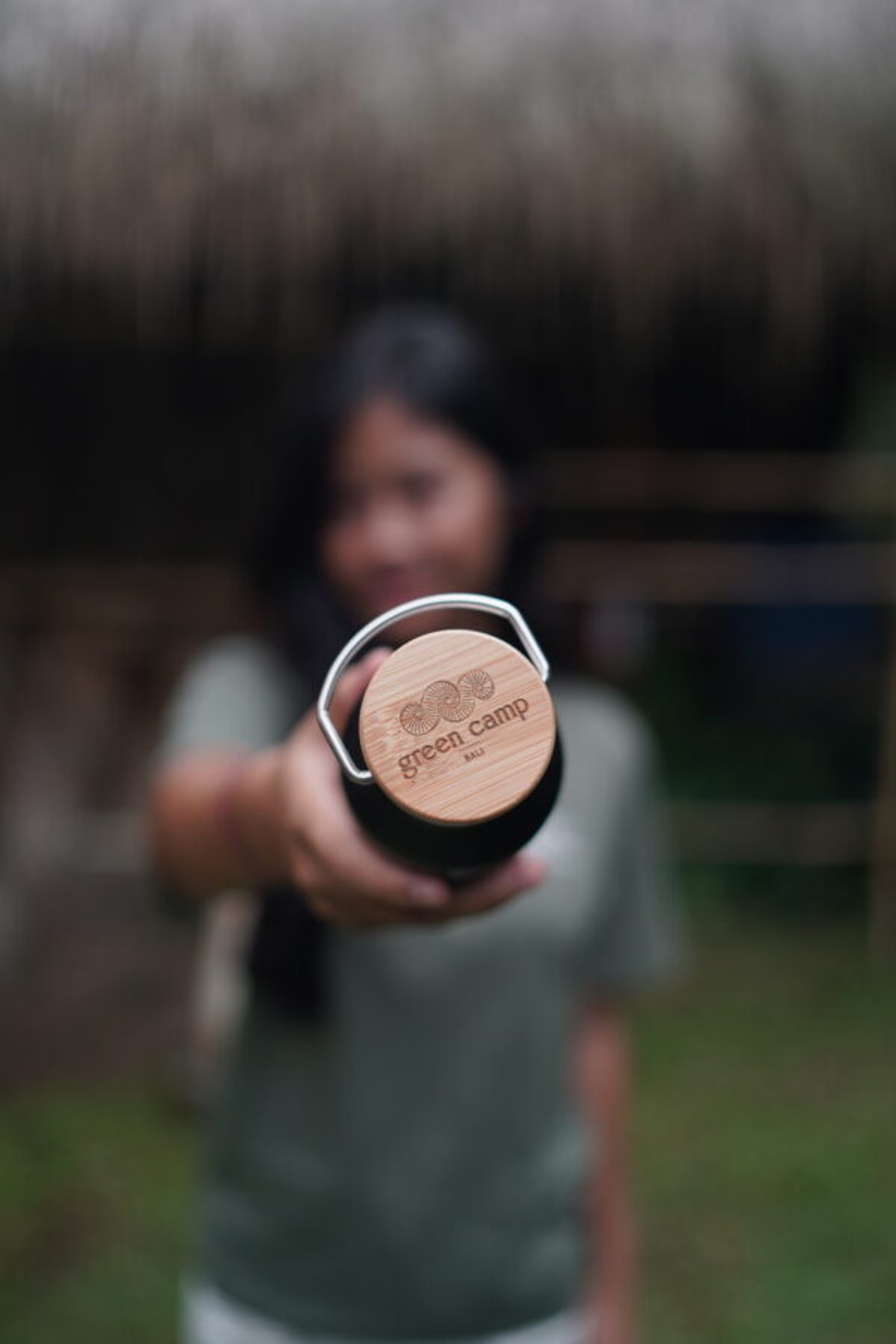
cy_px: 672
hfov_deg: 37.9
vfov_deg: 54.4
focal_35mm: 35
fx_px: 1307
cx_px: 448
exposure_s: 1/250
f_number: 1.4
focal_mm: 35
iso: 400
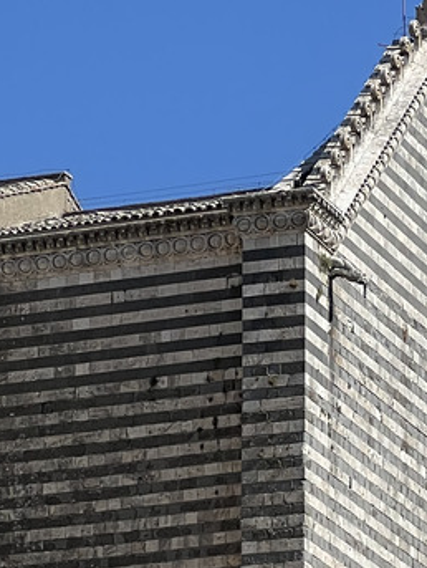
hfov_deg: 5.5
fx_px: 4416
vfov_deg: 7.2
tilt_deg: +10.7
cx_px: 549
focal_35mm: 269
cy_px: 912
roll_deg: +0.9
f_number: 2.8
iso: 32
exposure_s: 1/809
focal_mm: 9
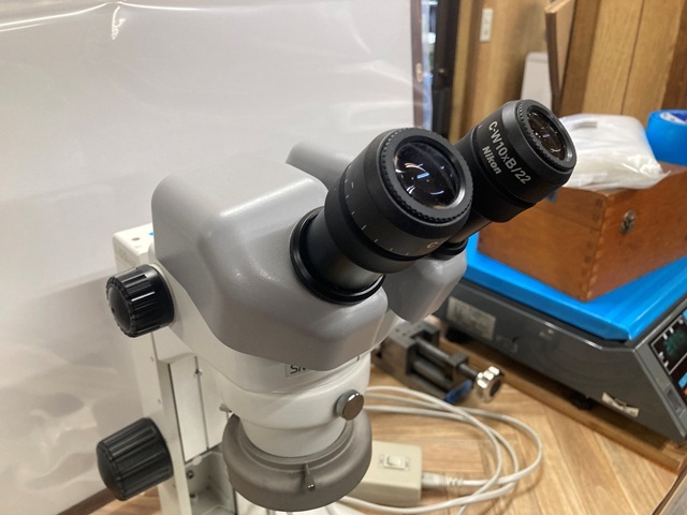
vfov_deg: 49.7
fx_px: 556
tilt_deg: -23.4
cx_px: 344
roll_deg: -0.3
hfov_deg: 63.4
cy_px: 258
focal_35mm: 28
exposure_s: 1/60
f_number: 1.8
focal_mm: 3.99
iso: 80
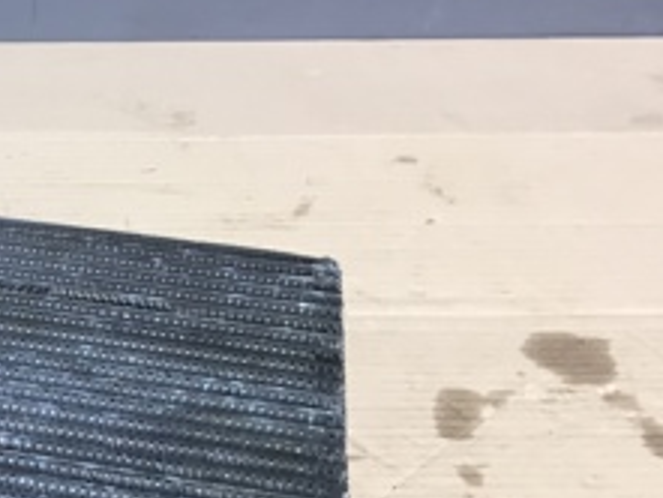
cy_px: 519
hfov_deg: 20.8
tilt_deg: -36.1
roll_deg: -1.0
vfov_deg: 17.1
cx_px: -243
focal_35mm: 84
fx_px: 1610
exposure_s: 1/33
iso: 80
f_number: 2.2
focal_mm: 4.15
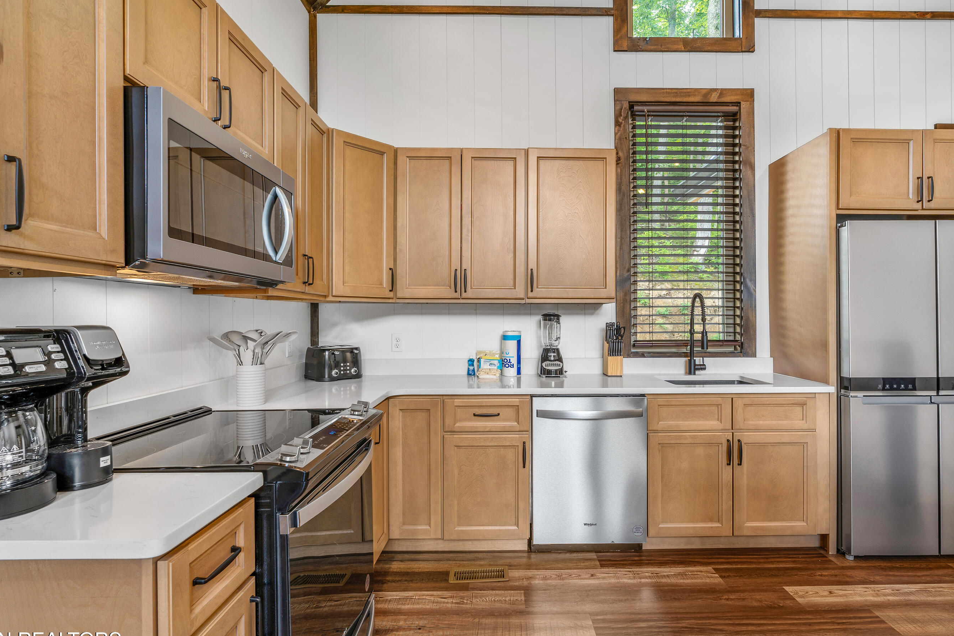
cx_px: 507
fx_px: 492
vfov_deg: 65.8
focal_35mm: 19
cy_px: 315
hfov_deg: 88.1
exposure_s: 1/2.5
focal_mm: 16.5
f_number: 9
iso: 100
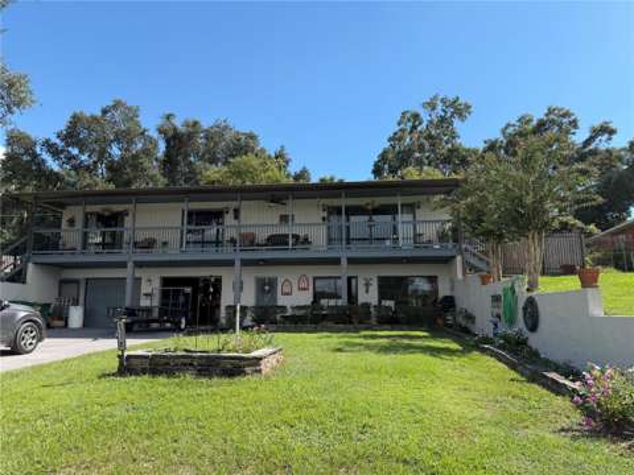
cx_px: 317
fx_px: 440
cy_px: 238
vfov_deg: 56.8
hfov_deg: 71.6
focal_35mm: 24
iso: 80
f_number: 1.78
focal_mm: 6.76
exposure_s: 1/2703
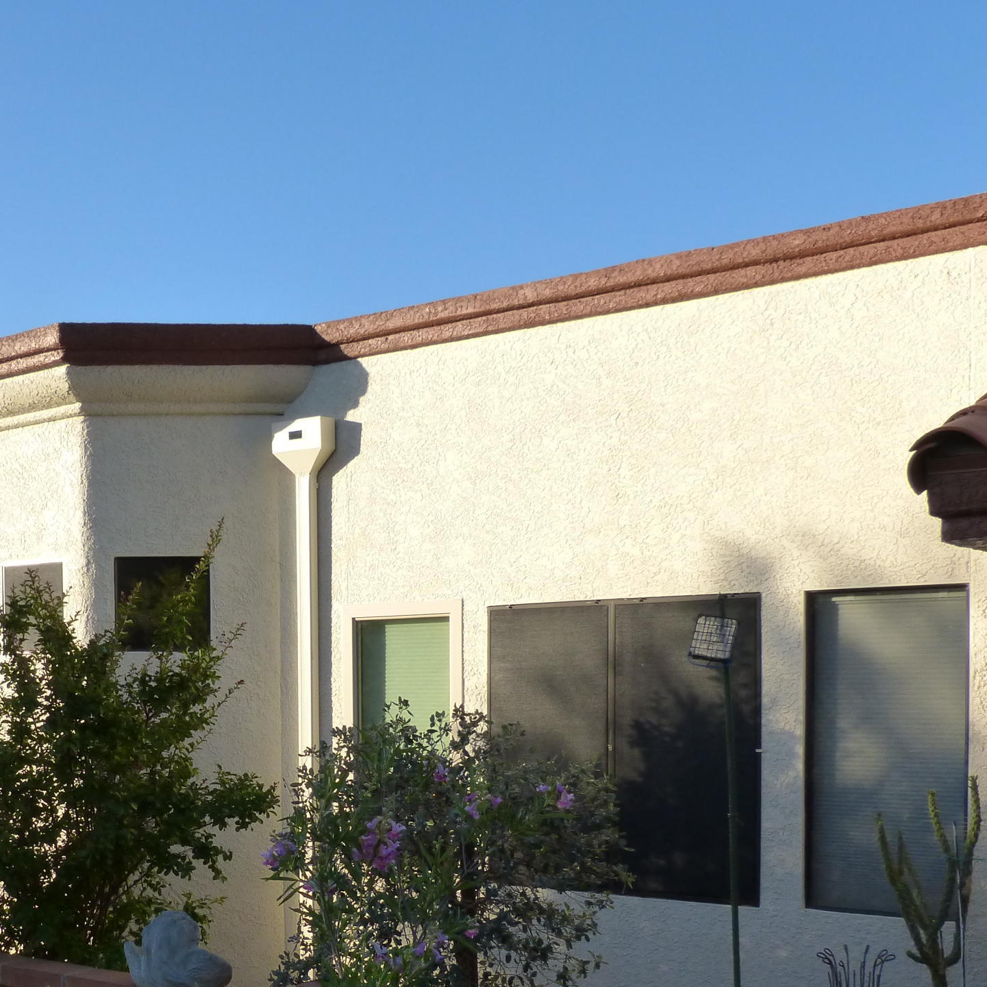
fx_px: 1484
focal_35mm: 46
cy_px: 750
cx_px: 221
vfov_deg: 35.9
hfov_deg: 35.8
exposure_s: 1/500
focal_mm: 4.5
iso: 160
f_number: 4
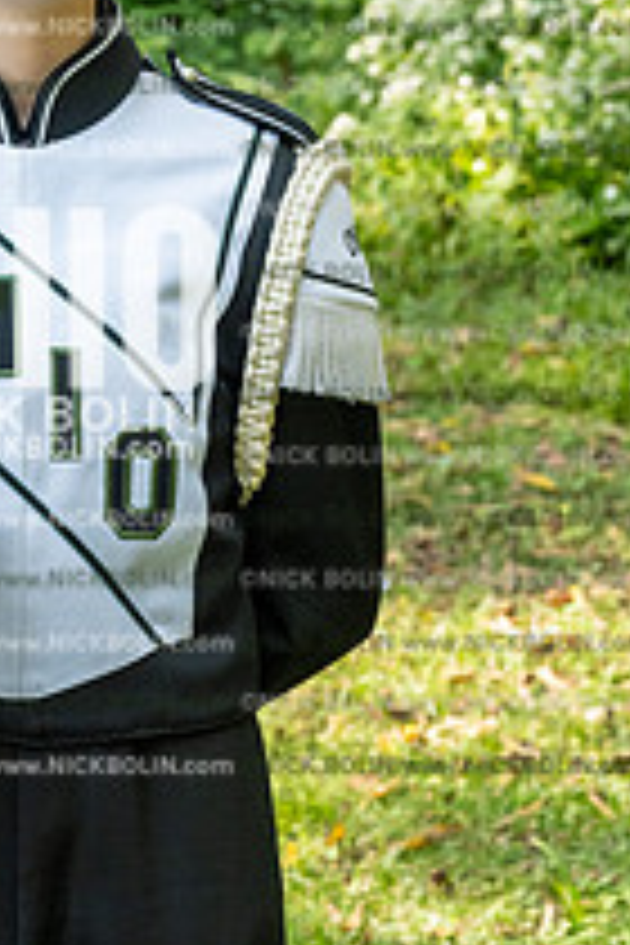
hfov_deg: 11.5
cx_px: 27
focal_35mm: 118
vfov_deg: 17.3
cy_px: 333
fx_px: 3097
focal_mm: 55
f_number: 5.6
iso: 1250
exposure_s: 1/800
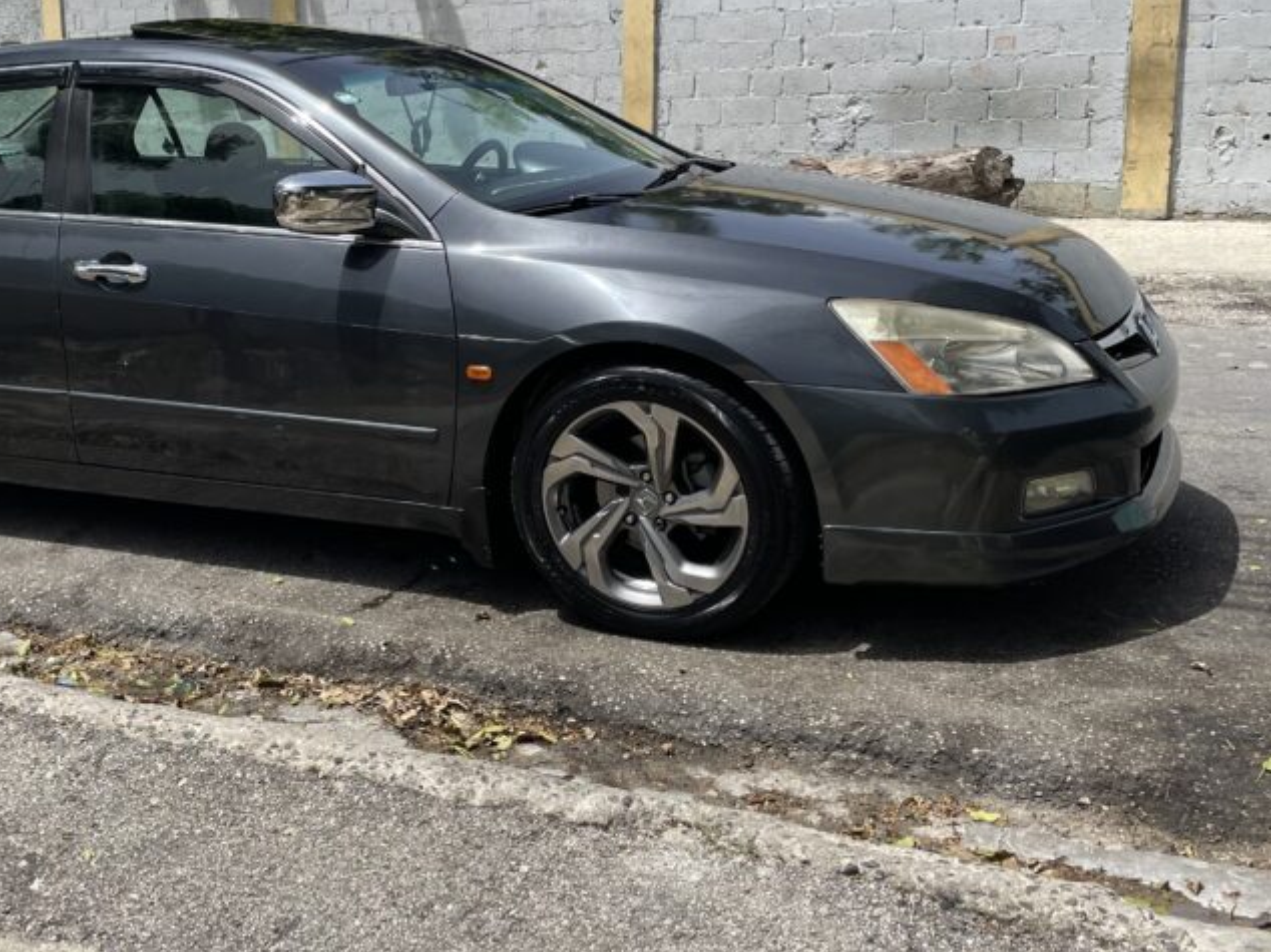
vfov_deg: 34.1
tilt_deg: -9.1
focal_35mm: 42
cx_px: 353
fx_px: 1542
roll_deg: +1.0
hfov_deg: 43.7
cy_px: 345
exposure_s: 1/3205
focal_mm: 4.2
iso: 32
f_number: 1.6
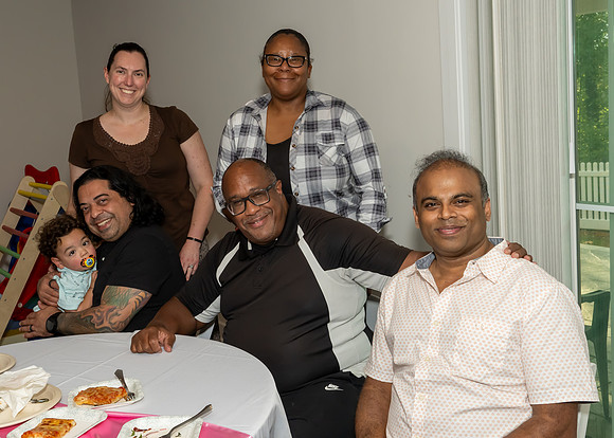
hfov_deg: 46.4
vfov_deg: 34.0
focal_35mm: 41
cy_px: 200
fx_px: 717
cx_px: 322
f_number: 8
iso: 640
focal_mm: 24
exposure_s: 1/250
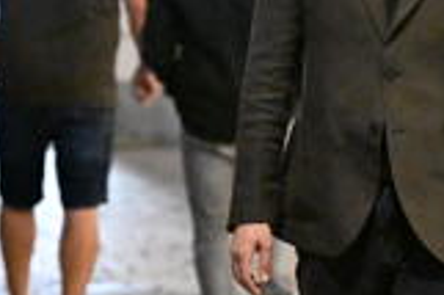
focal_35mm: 343
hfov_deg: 6.0
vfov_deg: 4.0
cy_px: 190
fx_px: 4226
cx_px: 452
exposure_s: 1/250
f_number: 2.8
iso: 25600
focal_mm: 80
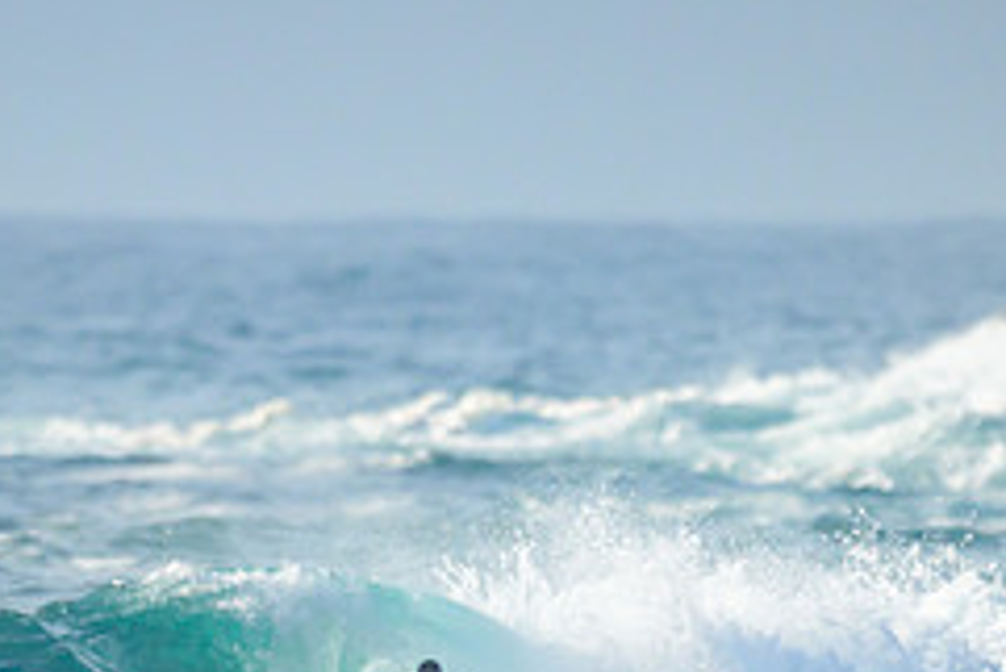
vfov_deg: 0.5
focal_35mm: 2650
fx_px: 74094
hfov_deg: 0.8
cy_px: 734
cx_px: 453
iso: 280
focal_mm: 800
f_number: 6.3
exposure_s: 1/2500
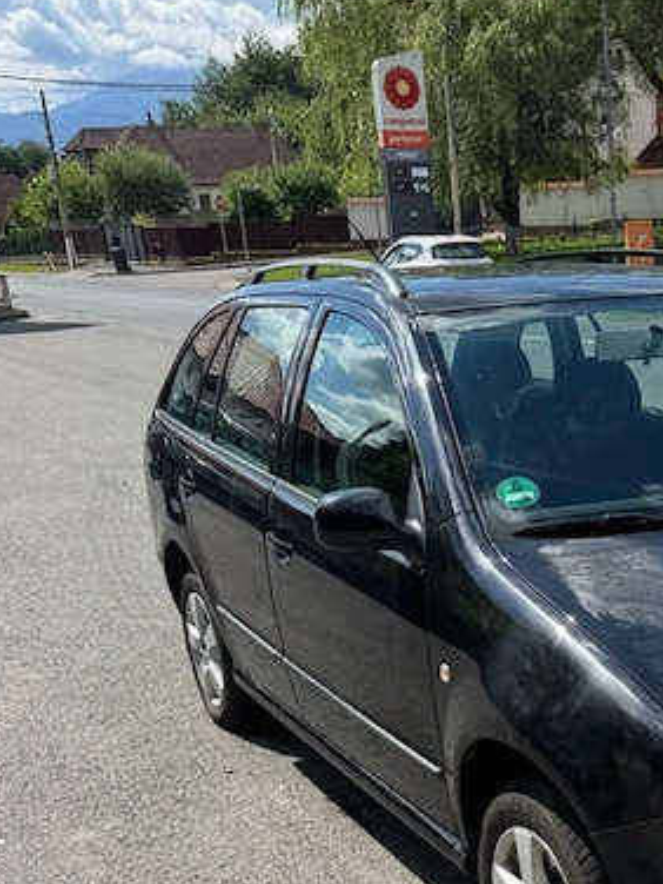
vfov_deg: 34.6
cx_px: 675
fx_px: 1302
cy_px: 853
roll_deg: +0.6
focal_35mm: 51
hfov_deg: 26.9
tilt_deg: -25.8
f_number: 1.78
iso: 80
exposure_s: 1/3096
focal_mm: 6.76
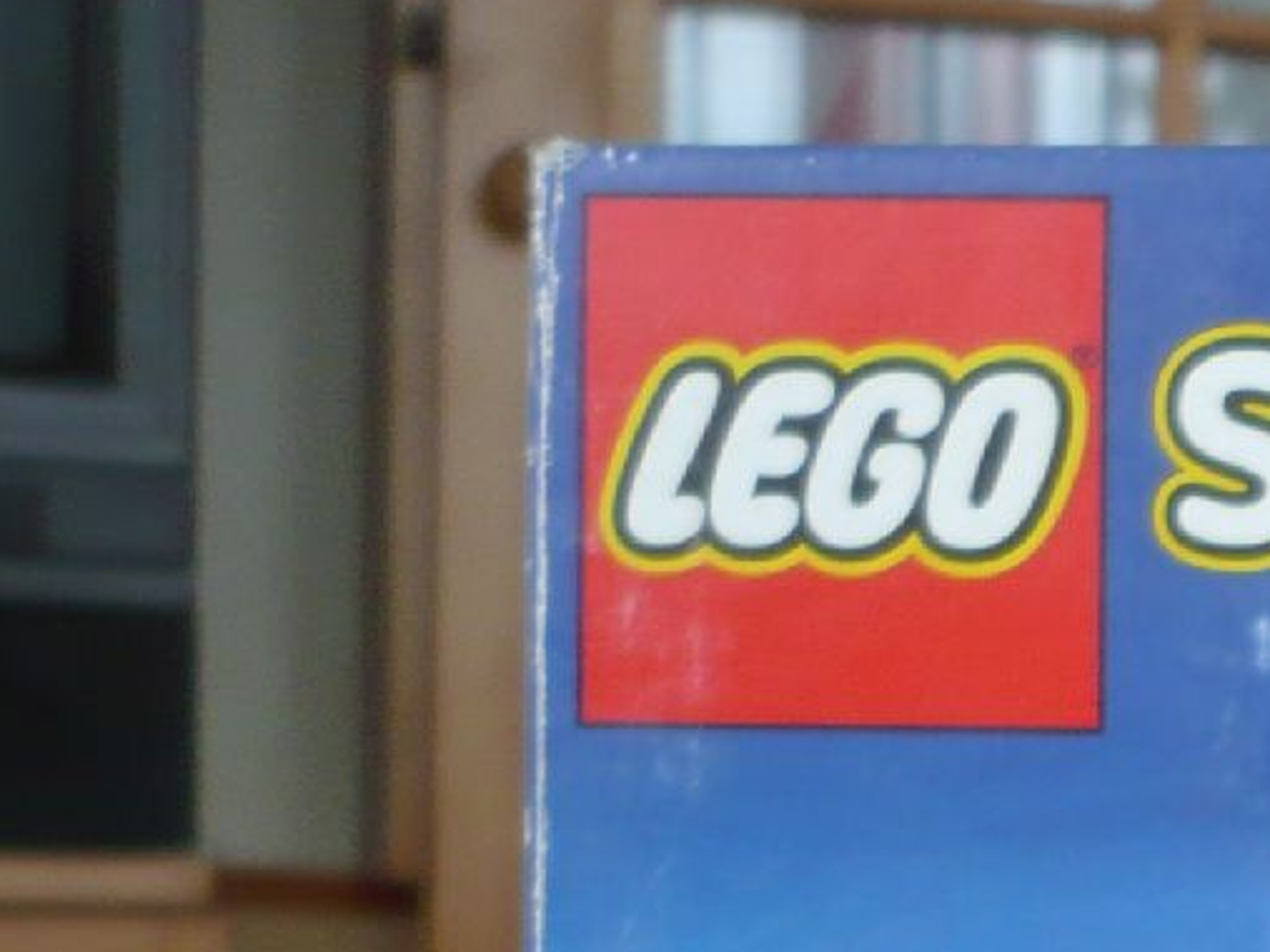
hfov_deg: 13.4
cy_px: 1298
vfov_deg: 10.6
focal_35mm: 136
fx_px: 4988
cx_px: 2085
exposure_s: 1/25
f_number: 2.8
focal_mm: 5.8
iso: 100
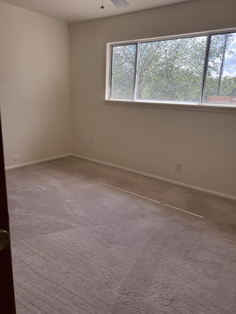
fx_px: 236
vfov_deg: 67.3
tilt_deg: -14.1
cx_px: 118
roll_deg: -2.4
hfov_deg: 53.1
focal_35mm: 26
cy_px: 157
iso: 50
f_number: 1.5
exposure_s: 1/482
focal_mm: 5.7
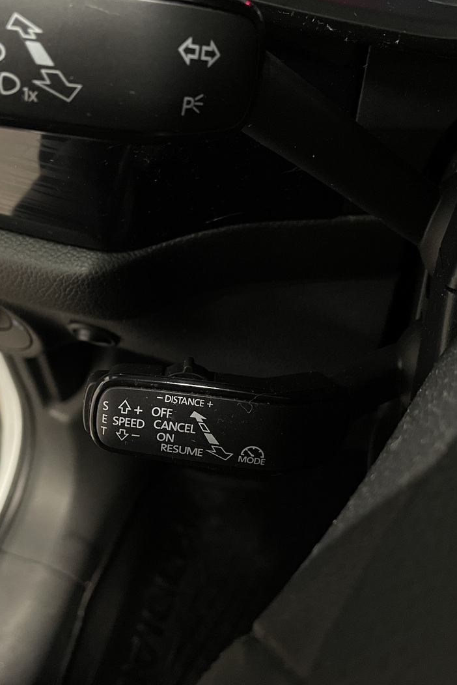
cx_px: 182
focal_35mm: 37
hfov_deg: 35.8
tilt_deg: -54.1
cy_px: 349
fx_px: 704
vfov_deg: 51.9
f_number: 1.6
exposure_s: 1/34
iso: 640
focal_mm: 4.2
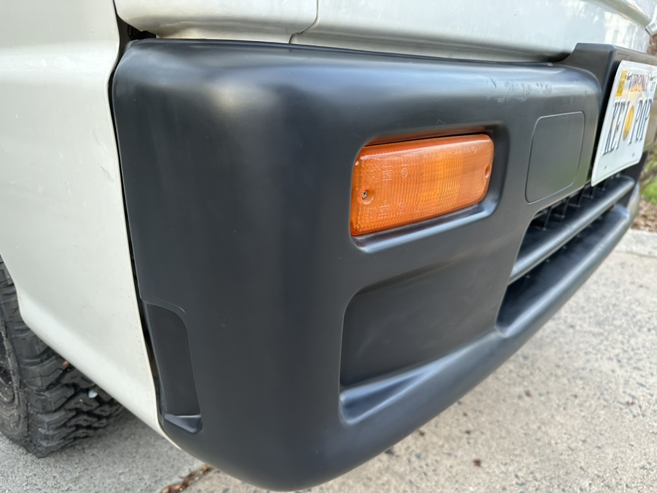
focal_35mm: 24
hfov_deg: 71.6
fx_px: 456
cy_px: 246
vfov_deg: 56.8
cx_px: 328
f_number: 1.78
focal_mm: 6.86
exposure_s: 1/61
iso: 250
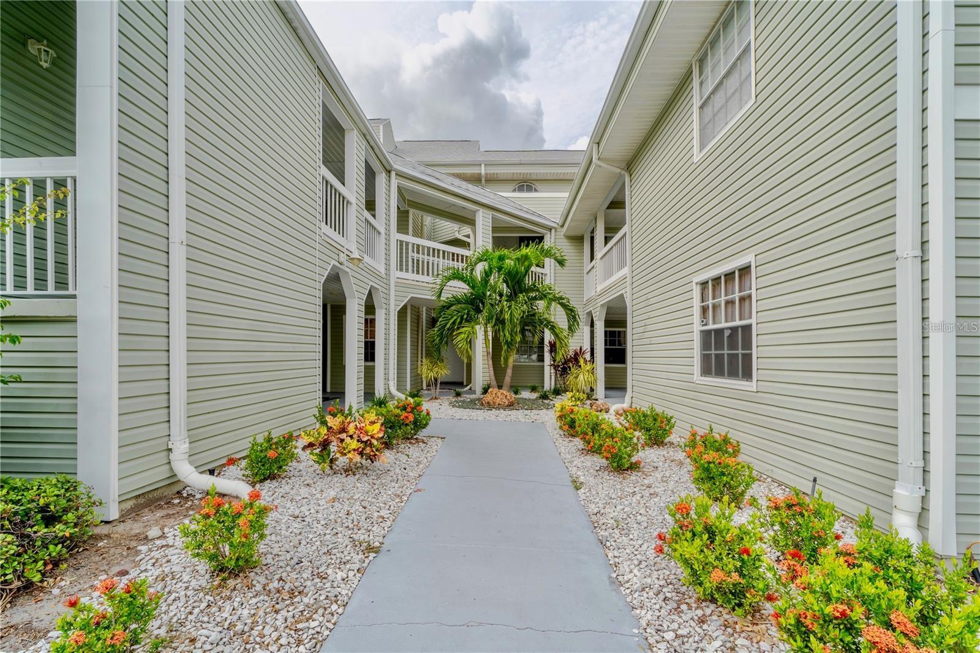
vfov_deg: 81.2
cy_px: 326
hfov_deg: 104.3
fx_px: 381
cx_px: 490
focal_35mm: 14
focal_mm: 14
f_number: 10
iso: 100
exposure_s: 1/2000
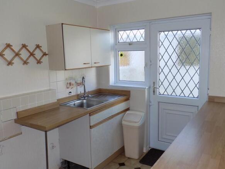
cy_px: 84
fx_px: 195
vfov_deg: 46.8
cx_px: 112
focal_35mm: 30
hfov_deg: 60.0
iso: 100
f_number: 3.3
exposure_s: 1/30
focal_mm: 5.3
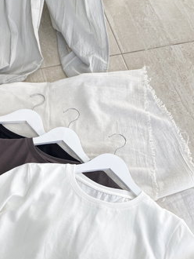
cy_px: 185
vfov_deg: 43.7
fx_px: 313
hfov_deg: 33.7
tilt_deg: -64.2
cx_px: 50
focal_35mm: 42
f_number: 1.8
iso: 32
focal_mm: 4.25
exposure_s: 1/268
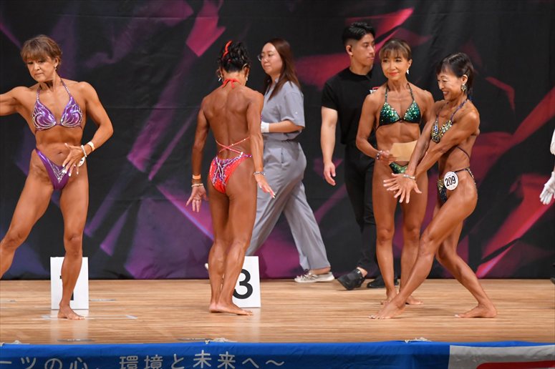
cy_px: 184
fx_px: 4161
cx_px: 278
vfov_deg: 5.1
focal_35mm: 270
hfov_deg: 7.6
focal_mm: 180
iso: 5600
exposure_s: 1/400
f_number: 5.6
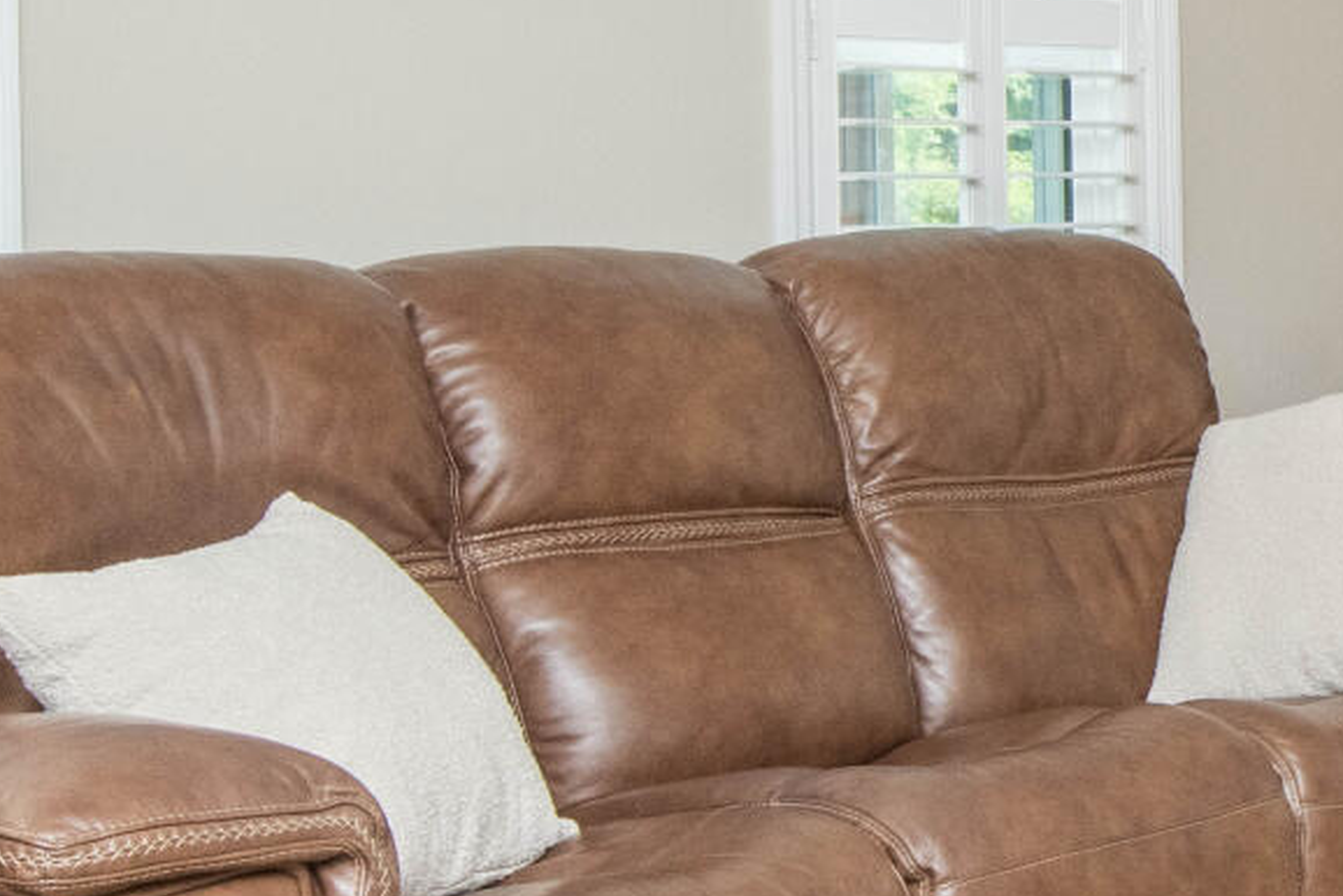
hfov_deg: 22.3
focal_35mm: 83
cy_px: 223
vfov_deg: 16.4
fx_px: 3098
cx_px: 1664
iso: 400
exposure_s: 1/60
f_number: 9
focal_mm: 16
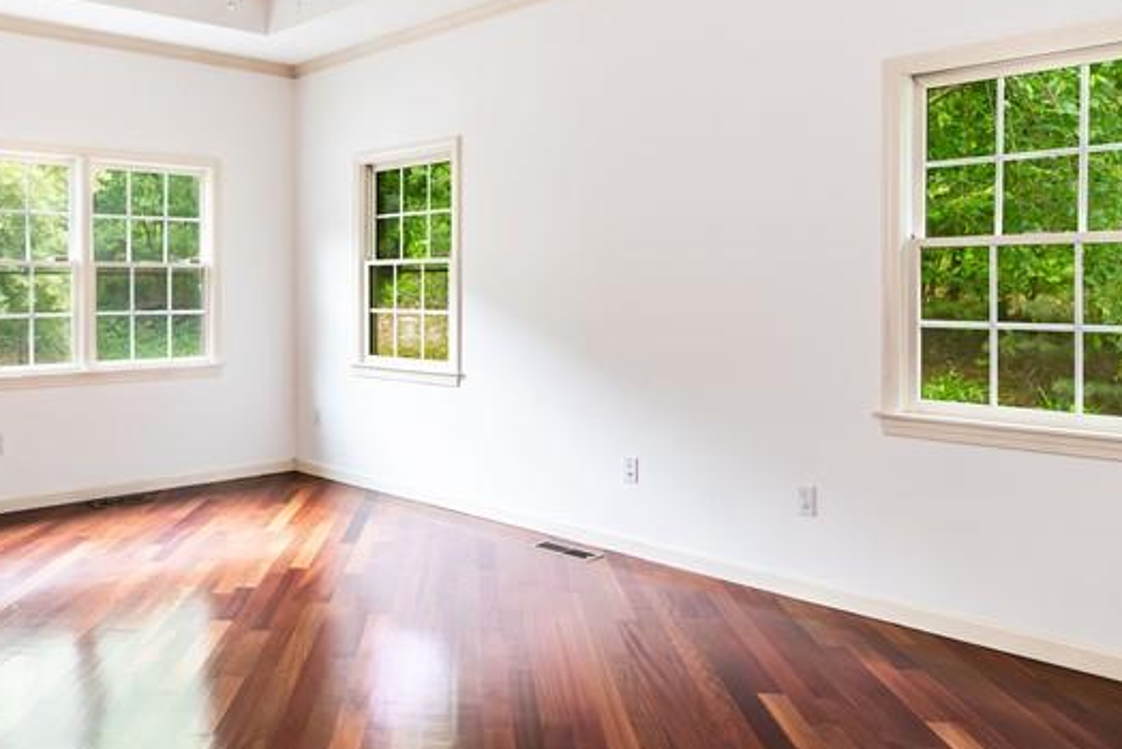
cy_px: 272
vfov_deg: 44.6
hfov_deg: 59.2
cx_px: 242
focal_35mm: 29
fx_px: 904
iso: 800
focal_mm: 14
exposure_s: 1/6
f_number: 11
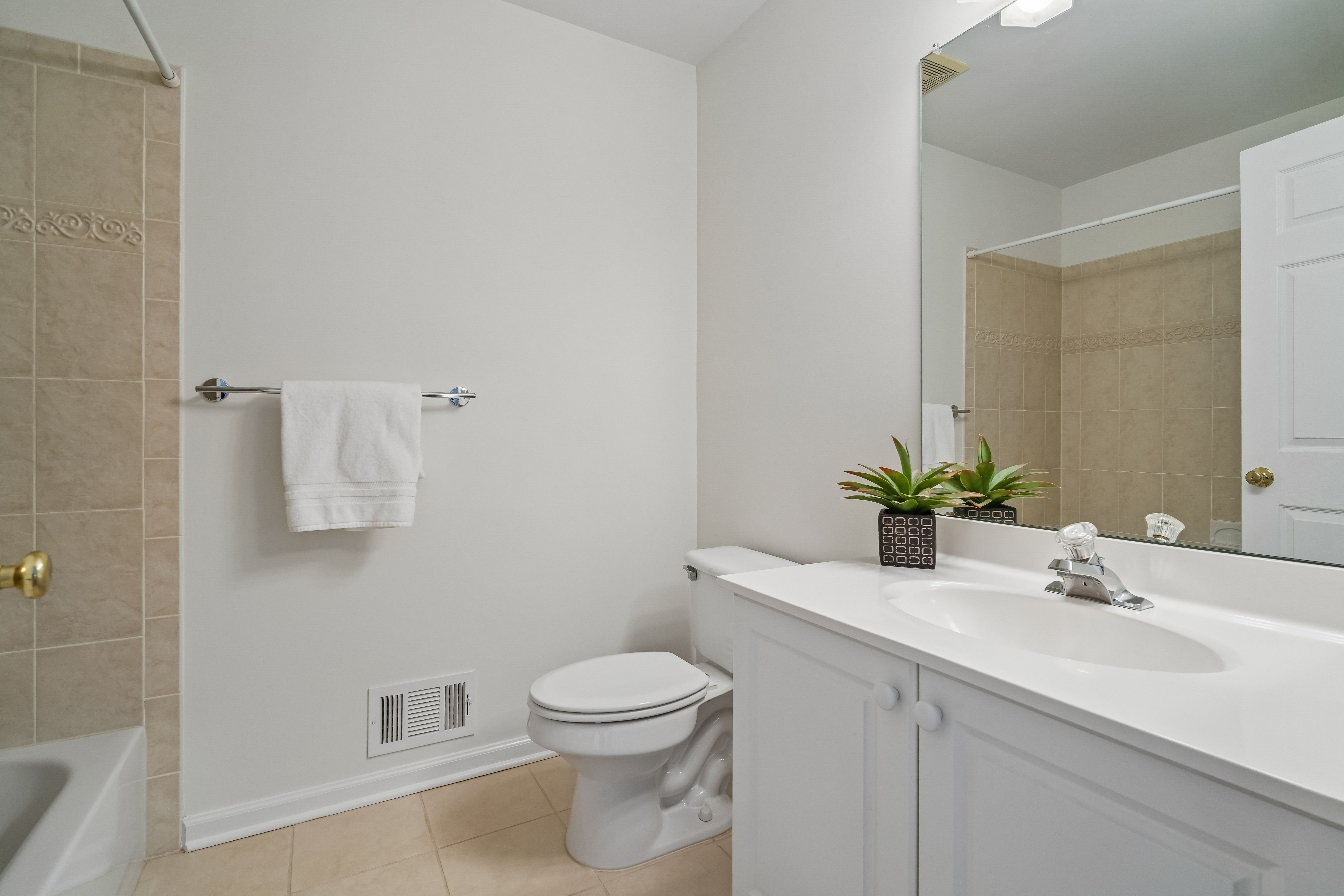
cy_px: 448
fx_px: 597
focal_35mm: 16
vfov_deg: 73.7
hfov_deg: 96.7
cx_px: 672
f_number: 8
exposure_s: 1/10
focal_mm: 16
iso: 400
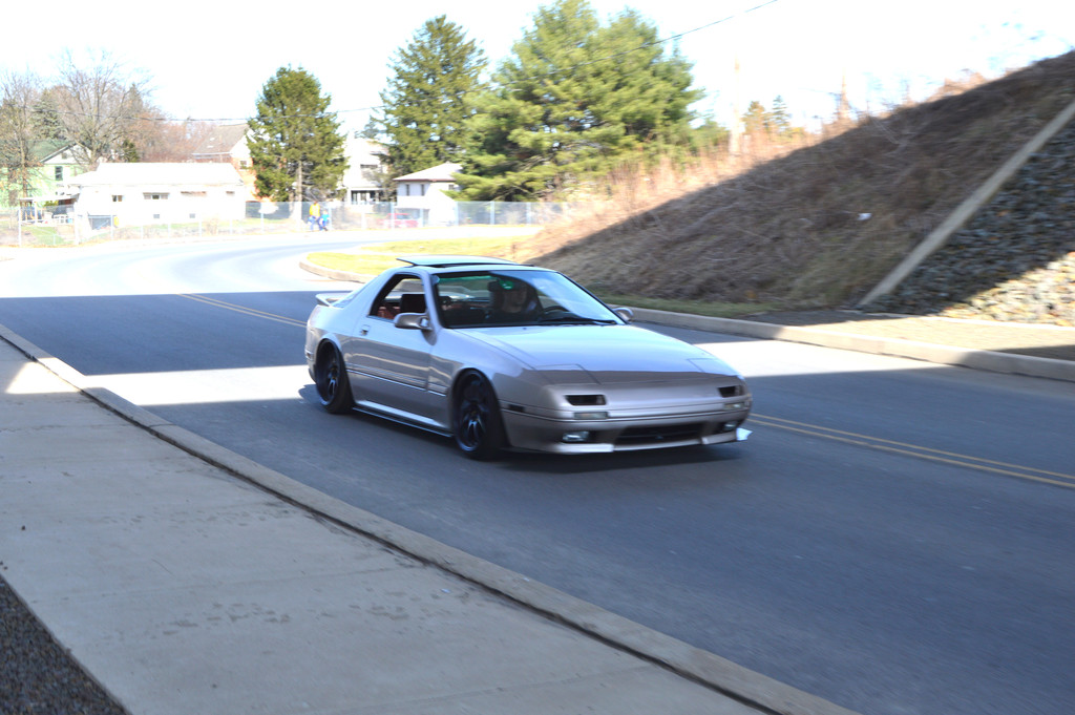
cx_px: 538
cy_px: 358
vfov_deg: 23.7
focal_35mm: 57
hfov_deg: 35.1
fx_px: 1701
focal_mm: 38
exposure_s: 1/80
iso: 100
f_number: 10
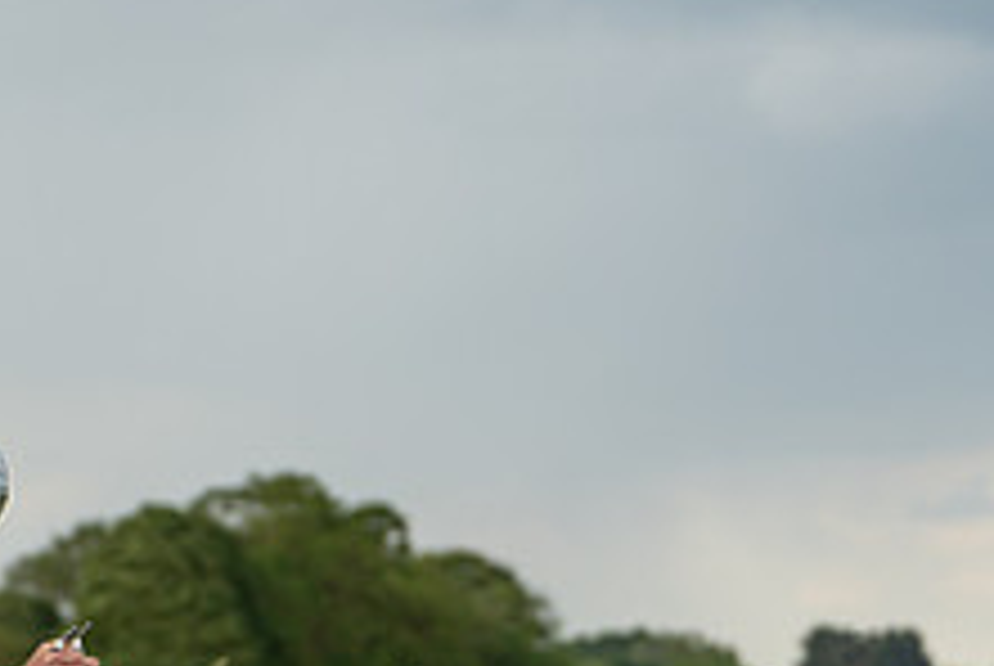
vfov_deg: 4.9
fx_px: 7741
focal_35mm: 280
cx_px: -405
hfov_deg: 7.2
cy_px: 695
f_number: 3.2
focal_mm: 88
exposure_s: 1/500
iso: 250
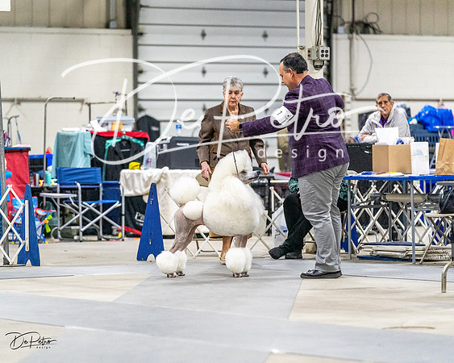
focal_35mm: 181
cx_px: 227
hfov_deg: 10.7
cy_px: 182
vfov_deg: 8.5
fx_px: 2435
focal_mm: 161
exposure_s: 1/320
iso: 6400
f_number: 3.2
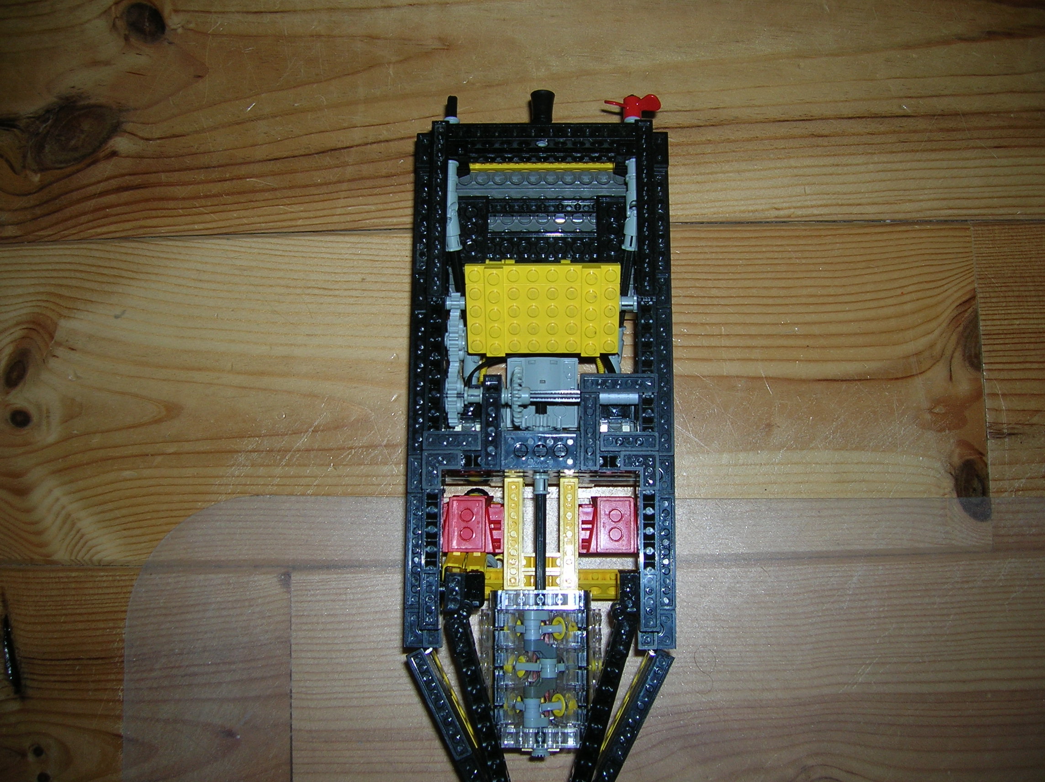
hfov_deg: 54.0
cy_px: 391
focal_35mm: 34
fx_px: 1026
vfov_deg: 41.7
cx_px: 522
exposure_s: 1/60.1
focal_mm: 5.7
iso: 50
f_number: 2.9
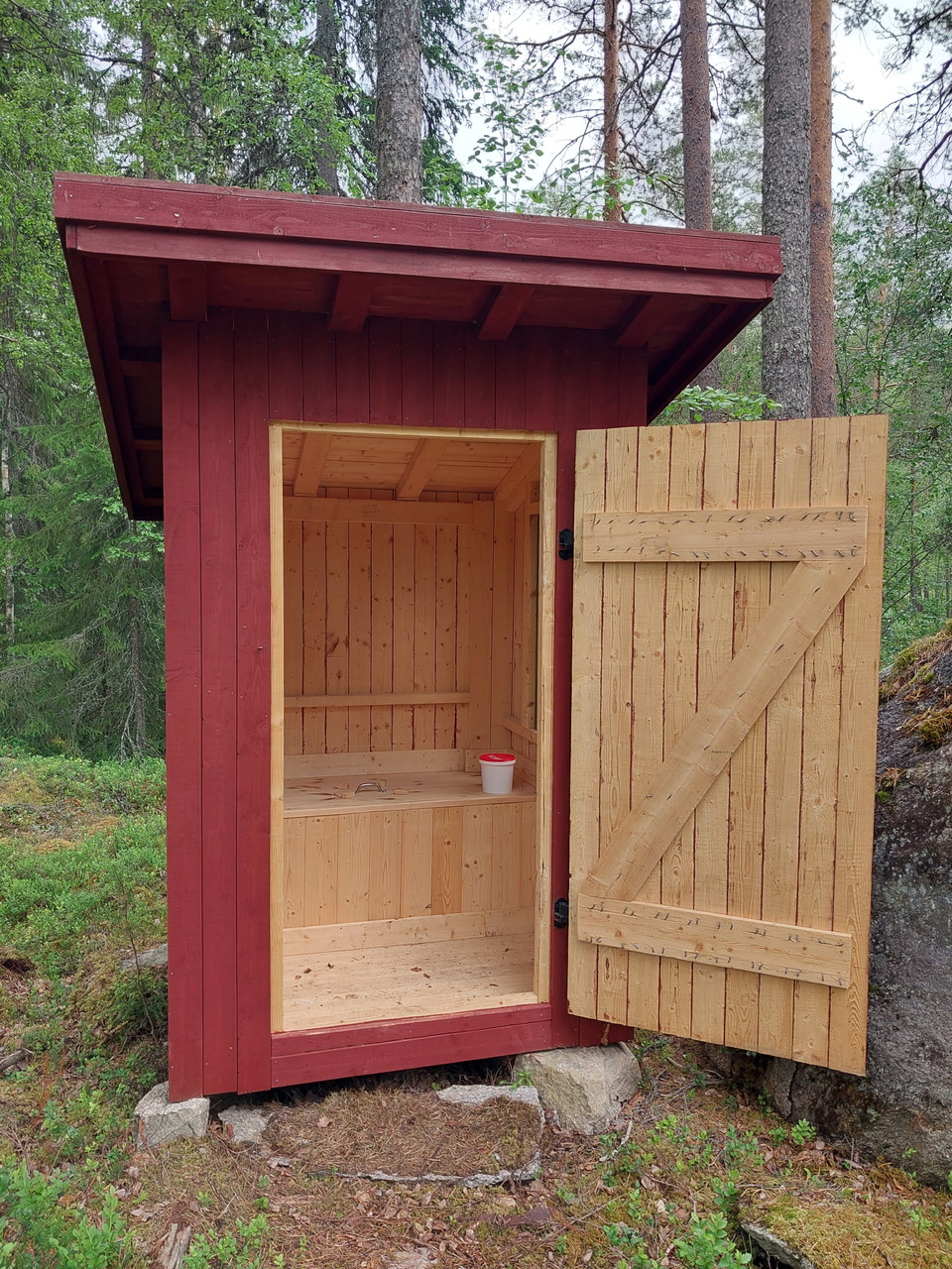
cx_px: 476
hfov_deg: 51.4
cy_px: 634
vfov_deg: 65.3
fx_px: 990
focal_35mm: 27
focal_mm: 4
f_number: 1.8
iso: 32
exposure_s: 1/100
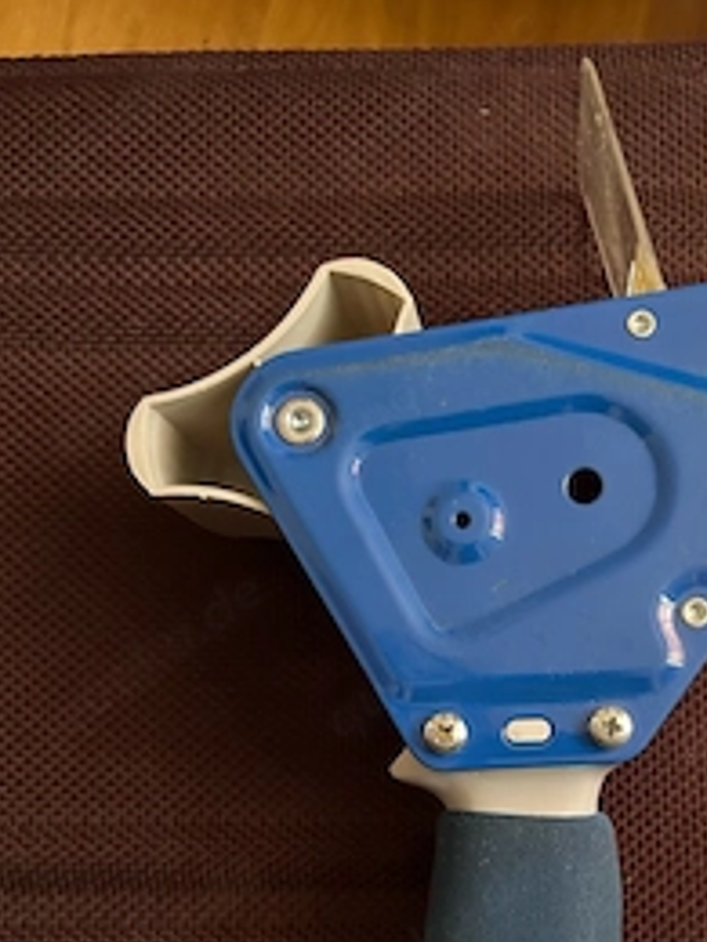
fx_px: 1089
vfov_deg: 45.3
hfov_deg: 35.3
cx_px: 511
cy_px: 696
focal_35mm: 40
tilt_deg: -80.0
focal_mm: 5.7
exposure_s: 1/30
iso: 800
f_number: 1.5
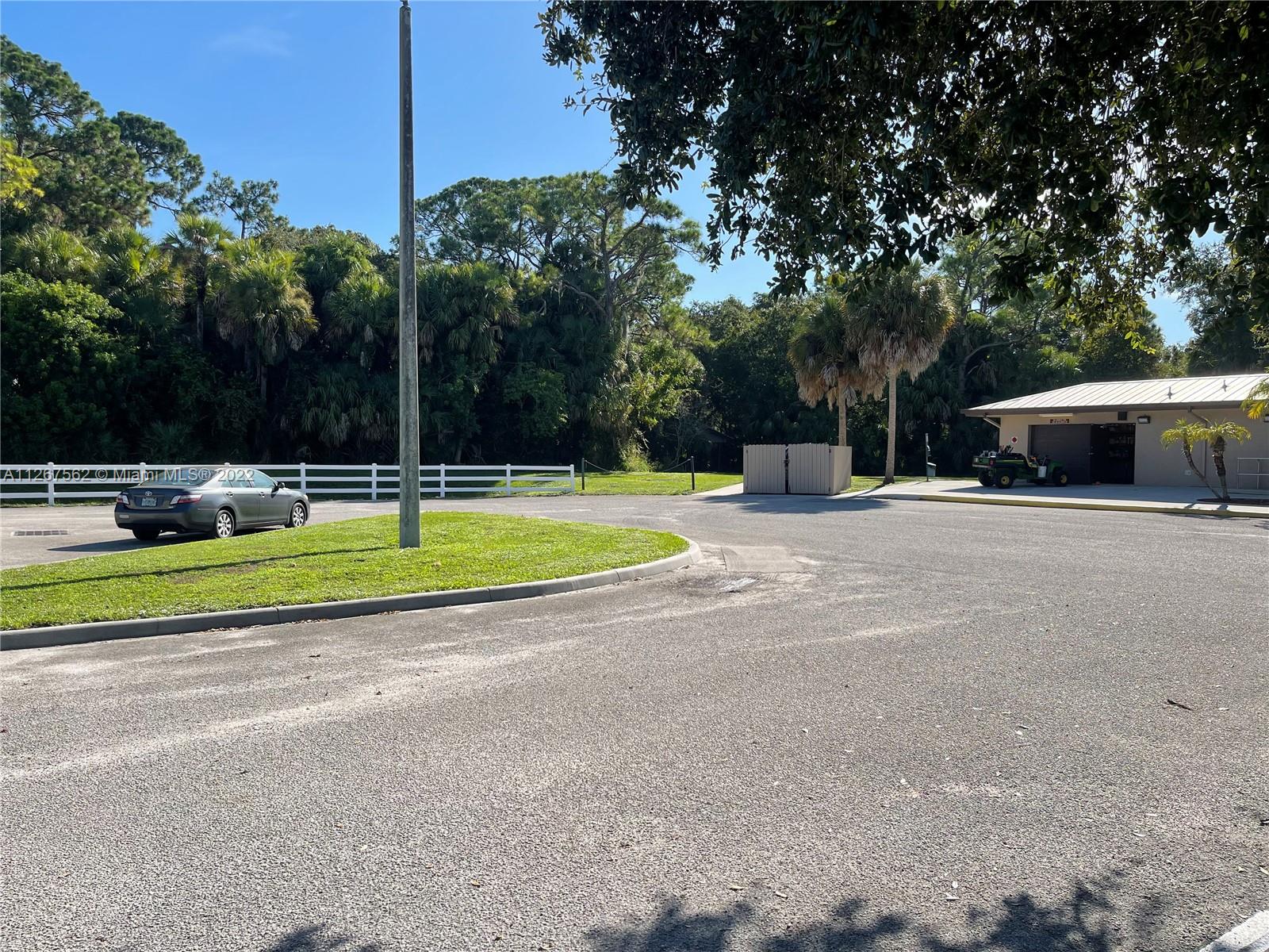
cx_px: 634
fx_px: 953
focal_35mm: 26
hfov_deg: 67.3
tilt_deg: -3.3
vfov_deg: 53.1
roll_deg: +0.9
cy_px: 476
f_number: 1.6
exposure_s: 1/2545
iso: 32
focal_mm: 5.1
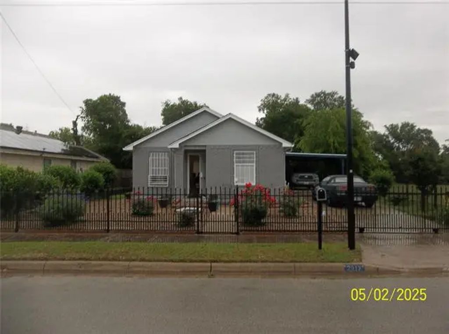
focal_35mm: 27
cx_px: 224
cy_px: 167
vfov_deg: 51.2
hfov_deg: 65.4
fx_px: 349
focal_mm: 4.9
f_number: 3.5
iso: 80
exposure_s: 1/50
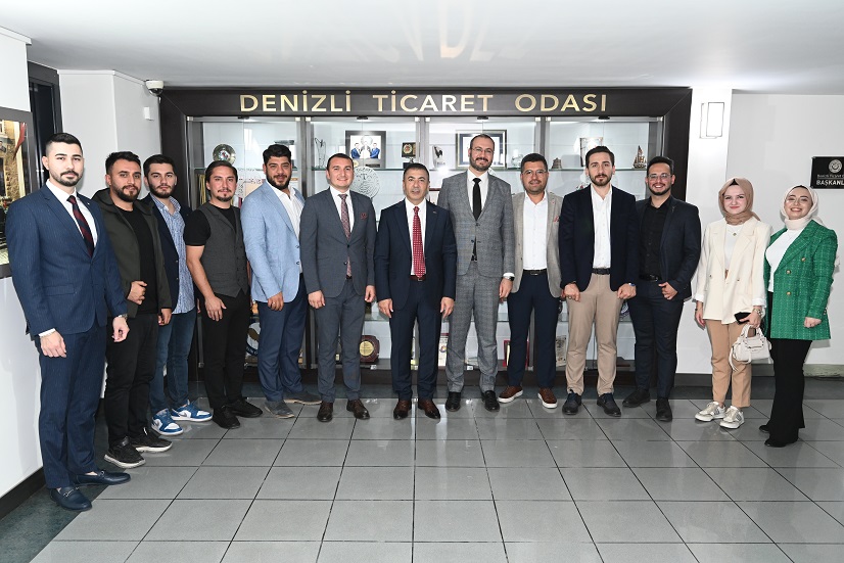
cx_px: 422
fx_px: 633
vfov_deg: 47.9
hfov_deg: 67.4
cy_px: 282
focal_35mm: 27
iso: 1800
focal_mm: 27
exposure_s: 1/60
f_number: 6.3
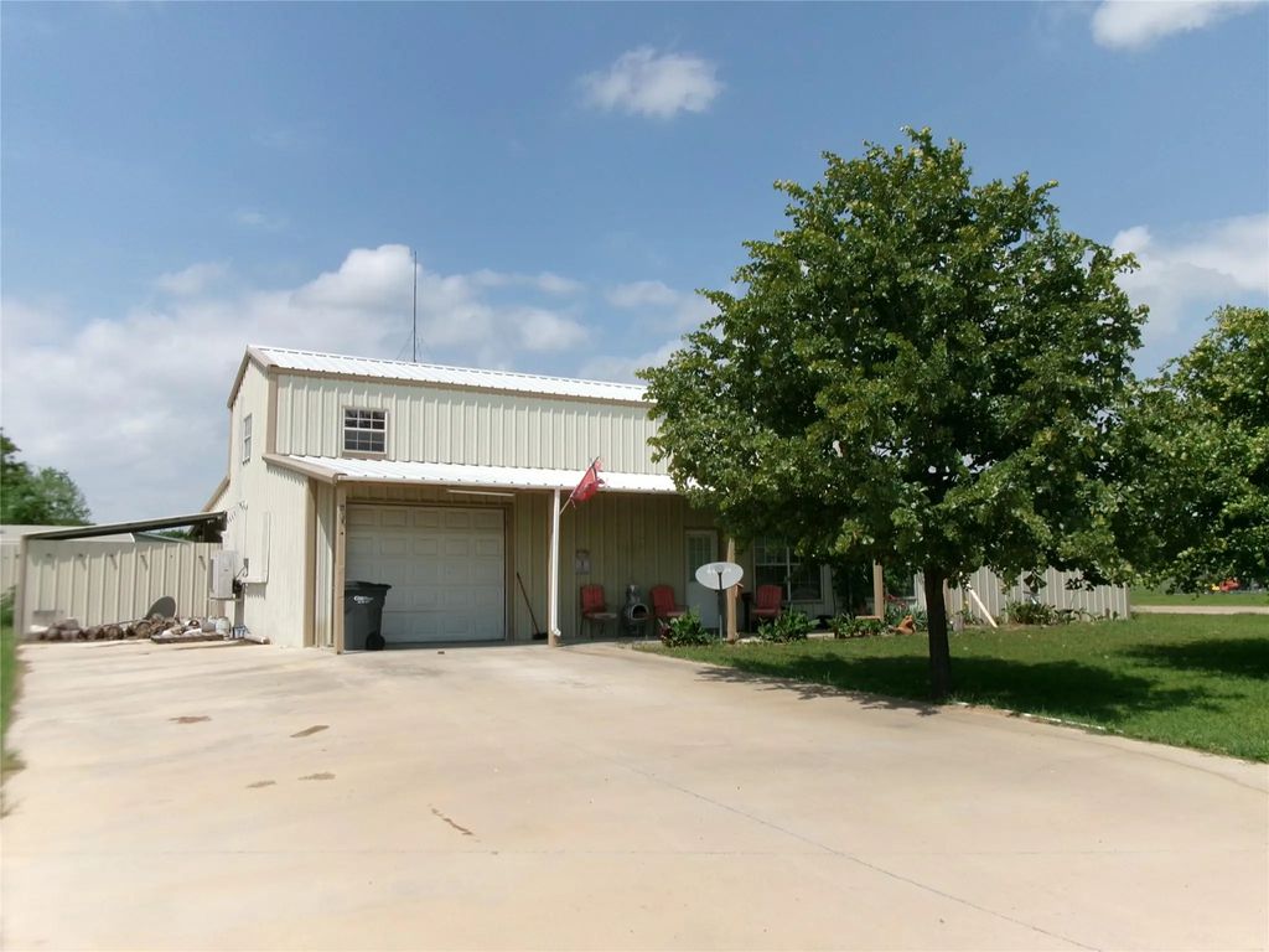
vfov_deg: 49.7
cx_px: 634
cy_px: 476
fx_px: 1026
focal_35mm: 28
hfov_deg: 63.4
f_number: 10.8
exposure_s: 1/210
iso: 100
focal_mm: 5.1
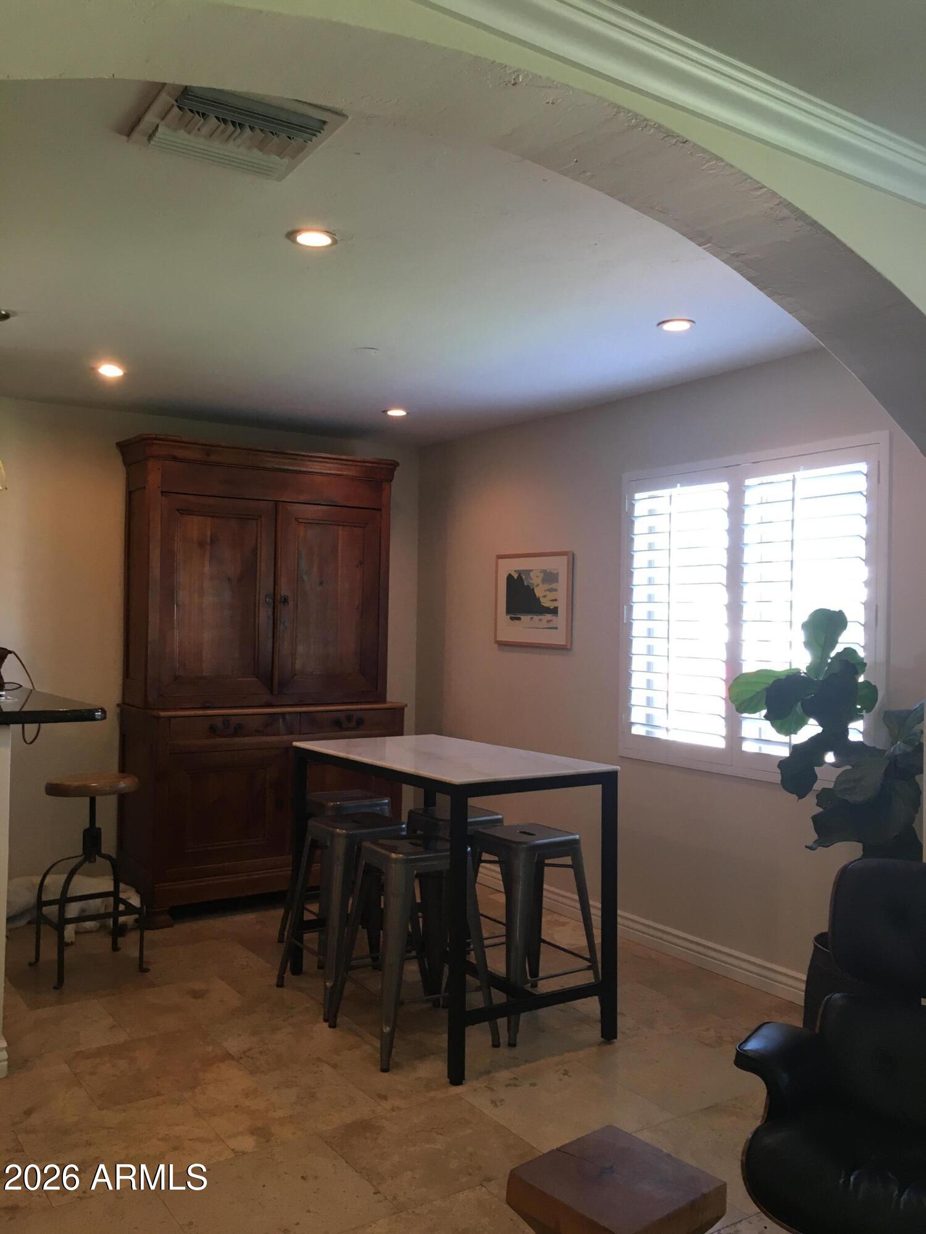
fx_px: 1034
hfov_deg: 48.2
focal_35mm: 29
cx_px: 463
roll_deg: -0.5
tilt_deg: -0.2
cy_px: 617
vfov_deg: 61.7
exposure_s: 1/30
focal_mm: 4.15
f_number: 2.2
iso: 50
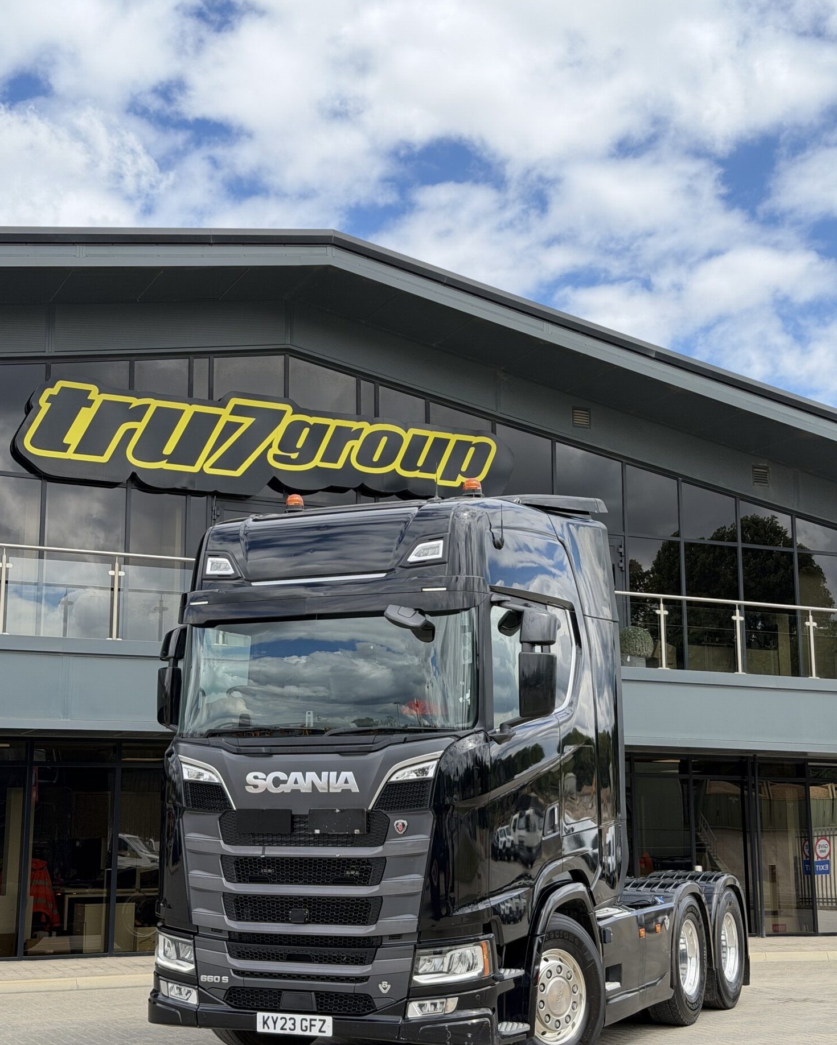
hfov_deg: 29.7
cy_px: 540
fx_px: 1579
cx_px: 412
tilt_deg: +11.9
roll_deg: -0.2
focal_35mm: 51
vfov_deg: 36.6
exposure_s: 1/1543
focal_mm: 6.76
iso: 100
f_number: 1.78
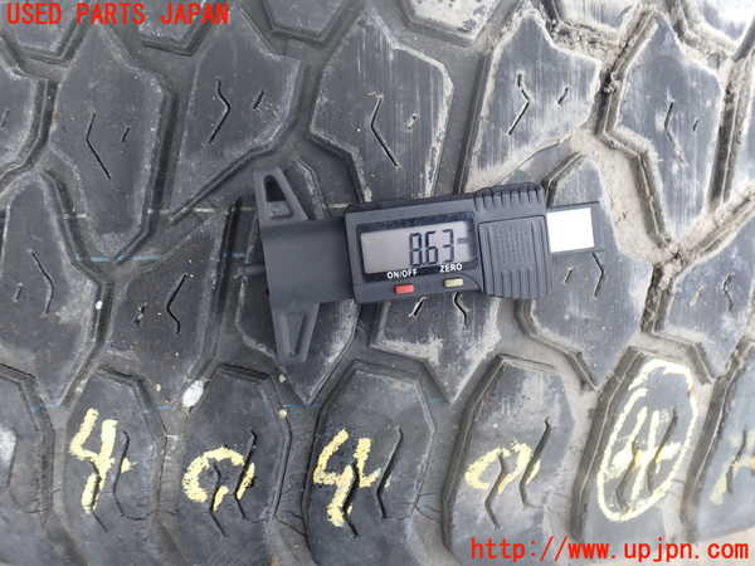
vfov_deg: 46.8
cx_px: 378
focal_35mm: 30
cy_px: 283
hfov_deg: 60.0
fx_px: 654
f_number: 3.2
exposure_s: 1/160
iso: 100
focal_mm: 5.4
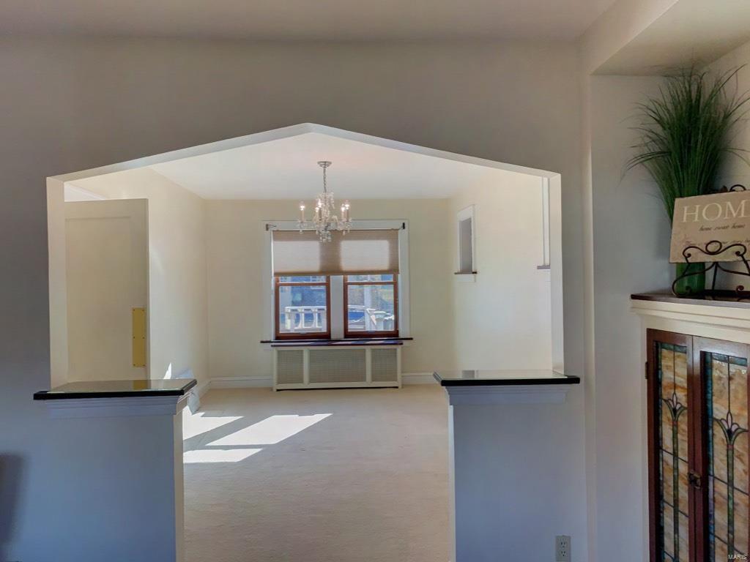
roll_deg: +1.0
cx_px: 375
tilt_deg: -0.3
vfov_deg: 53.1
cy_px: 281
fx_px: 563
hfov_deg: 67.3
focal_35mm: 26
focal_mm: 4.25
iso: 64
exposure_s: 1/120
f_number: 1.8
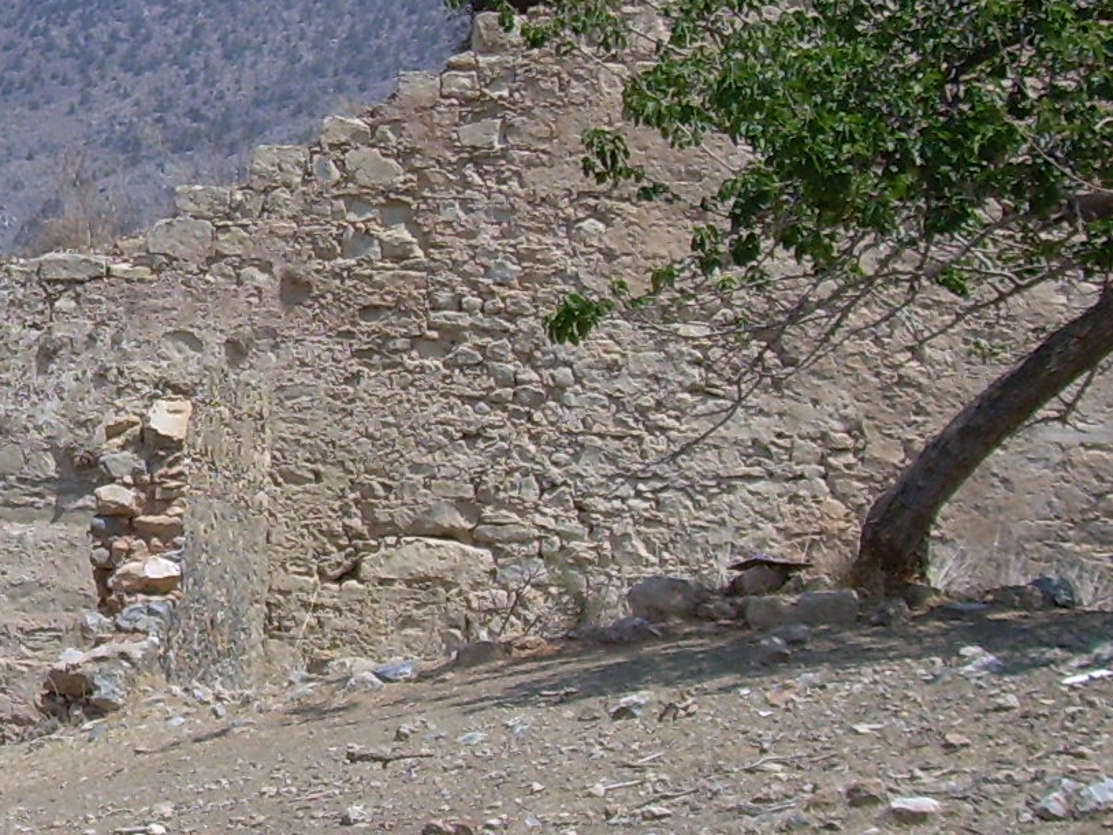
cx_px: -156
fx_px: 3409
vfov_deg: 14.0
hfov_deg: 17.8
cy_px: 370
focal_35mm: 106
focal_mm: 6.3
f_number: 2.8
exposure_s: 1/1297
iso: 50
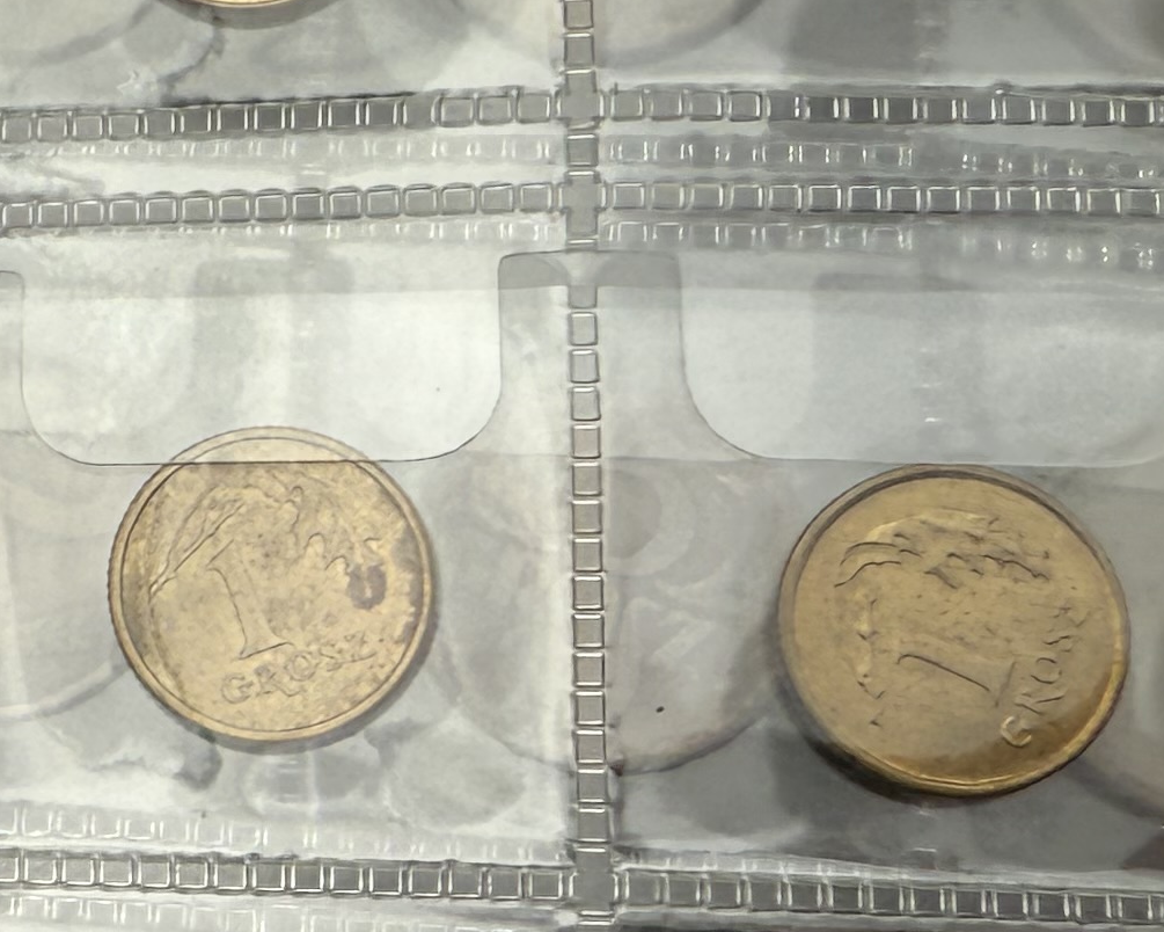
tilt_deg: -79.7
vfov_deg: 16.3
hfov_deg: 19.0
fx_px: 3238
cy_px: 366
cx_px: -303
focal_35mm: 94
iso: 40
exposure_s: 1/221
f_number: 2.2
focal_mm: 2.22
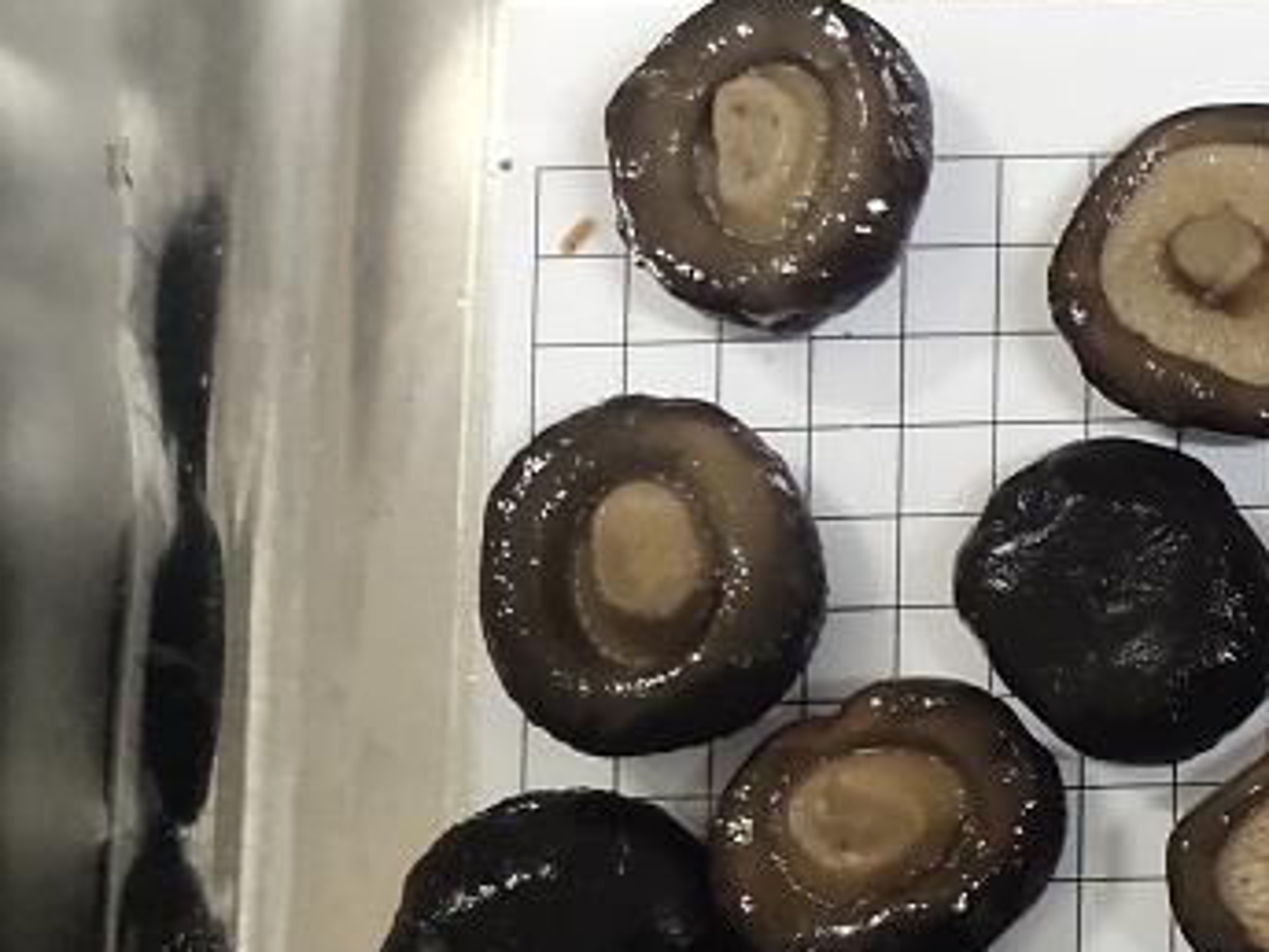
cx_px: 1889
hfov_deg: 19.6
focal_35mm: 87
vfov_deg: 16.6
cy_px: 945
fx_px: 3189
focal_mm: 4.27
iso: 655
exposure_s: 1/33
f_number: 1.8
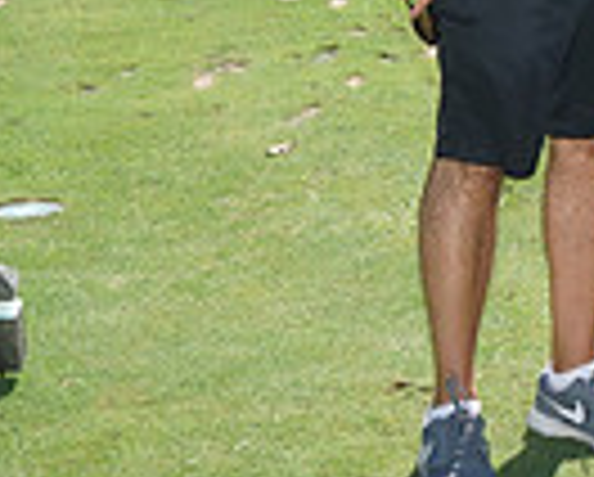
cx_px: 778
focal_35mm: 136
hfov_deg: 13.6
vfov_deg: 11.0
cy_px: -182
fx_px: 2394
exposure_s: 1/250
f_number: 18
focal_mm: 33
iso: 800
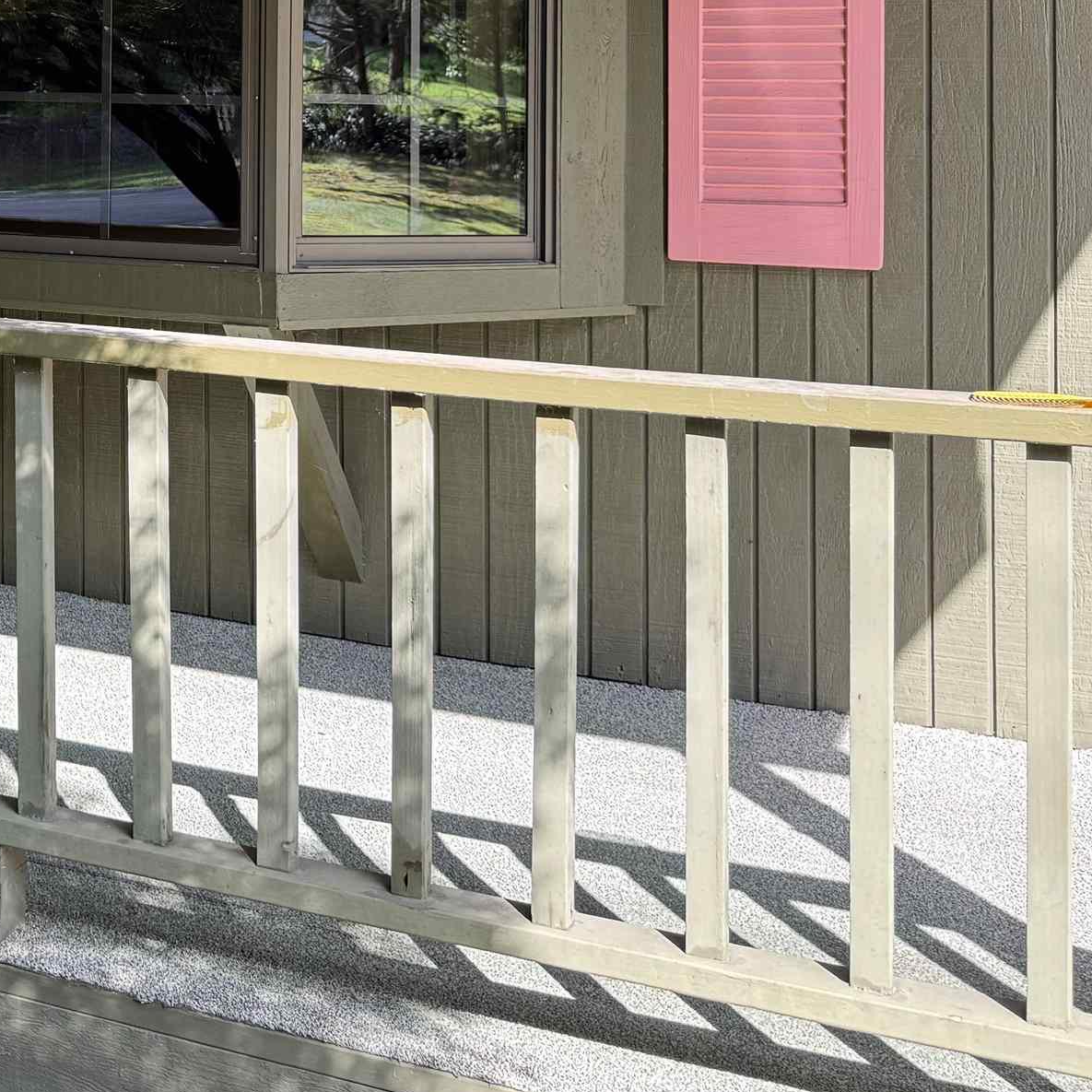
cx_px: -161
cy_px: 43
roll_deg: -0.6
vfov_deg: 29.4
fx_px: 1963
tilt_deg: +2.5
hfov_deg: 27.9
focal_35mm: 55
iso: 100
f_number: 1.78
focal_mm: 6.76
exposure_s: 1/335
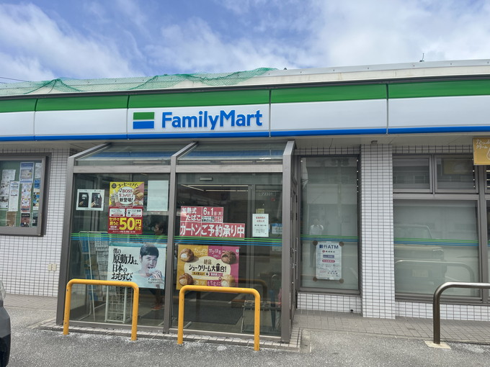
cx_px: 245
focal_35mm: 26
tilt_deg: +6.3
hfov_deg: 67.3
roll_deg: -0.9
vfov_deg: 53.1
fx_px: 368
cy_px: 184
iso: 50
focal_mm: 5.1
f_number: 1.6
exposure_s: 1/4310
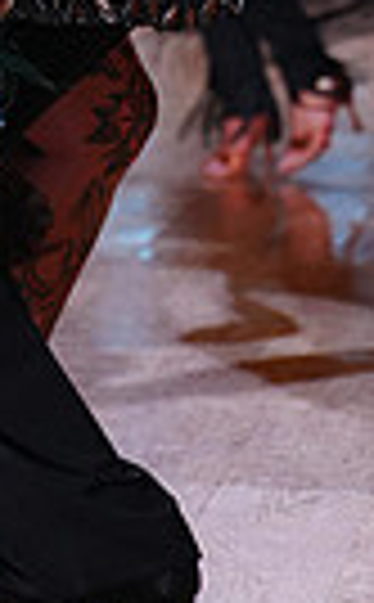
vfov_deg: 6.7
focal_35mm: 310
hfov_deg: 4.2
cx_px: -228
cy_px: -333
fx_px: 5088
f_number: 2.8
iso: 640
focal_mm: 70
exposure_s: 1/400
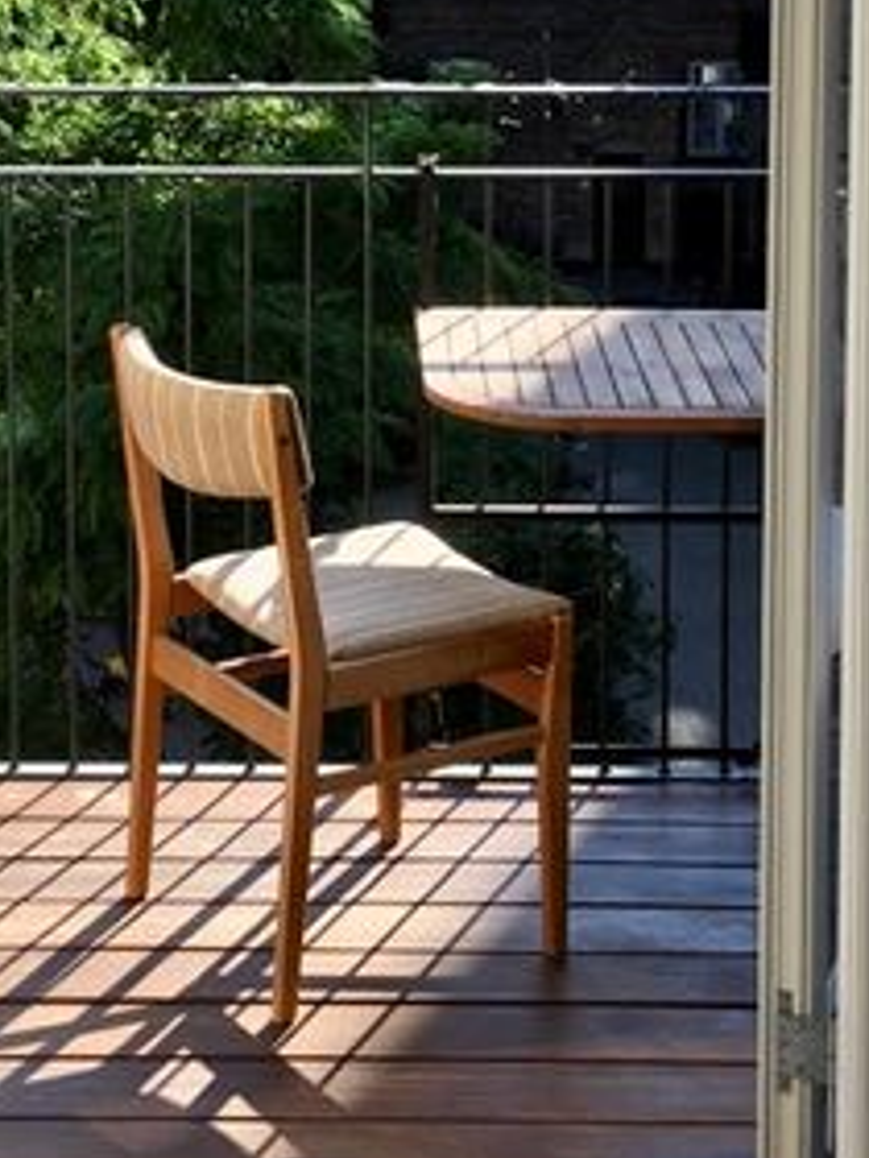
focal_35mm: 83
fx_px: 2778
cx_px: 306
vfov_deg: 22.7
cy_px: 21
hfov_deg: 17.7
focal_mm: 4.15
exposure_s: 1/381
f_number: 2.2
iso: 25
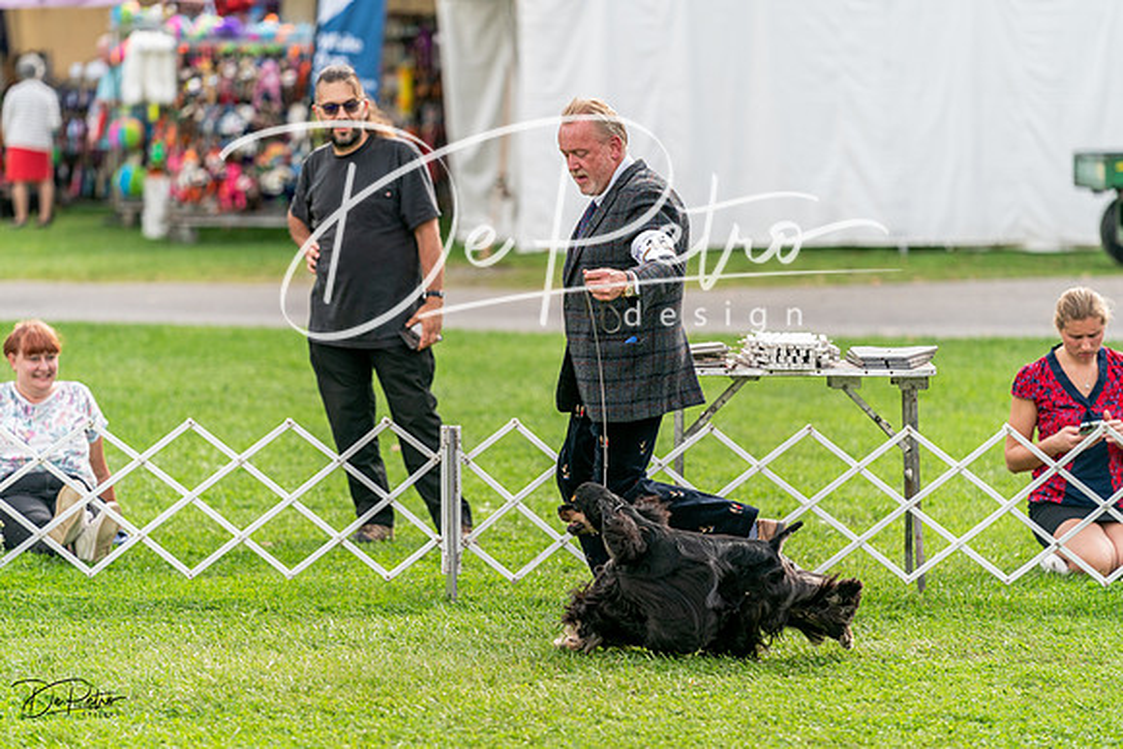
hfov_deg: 10.4
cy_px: 374
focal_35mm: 198
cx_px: 562
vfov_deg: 6.9
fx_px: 6178
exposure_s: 1/1600
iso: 400
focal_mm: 198
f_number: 3.5
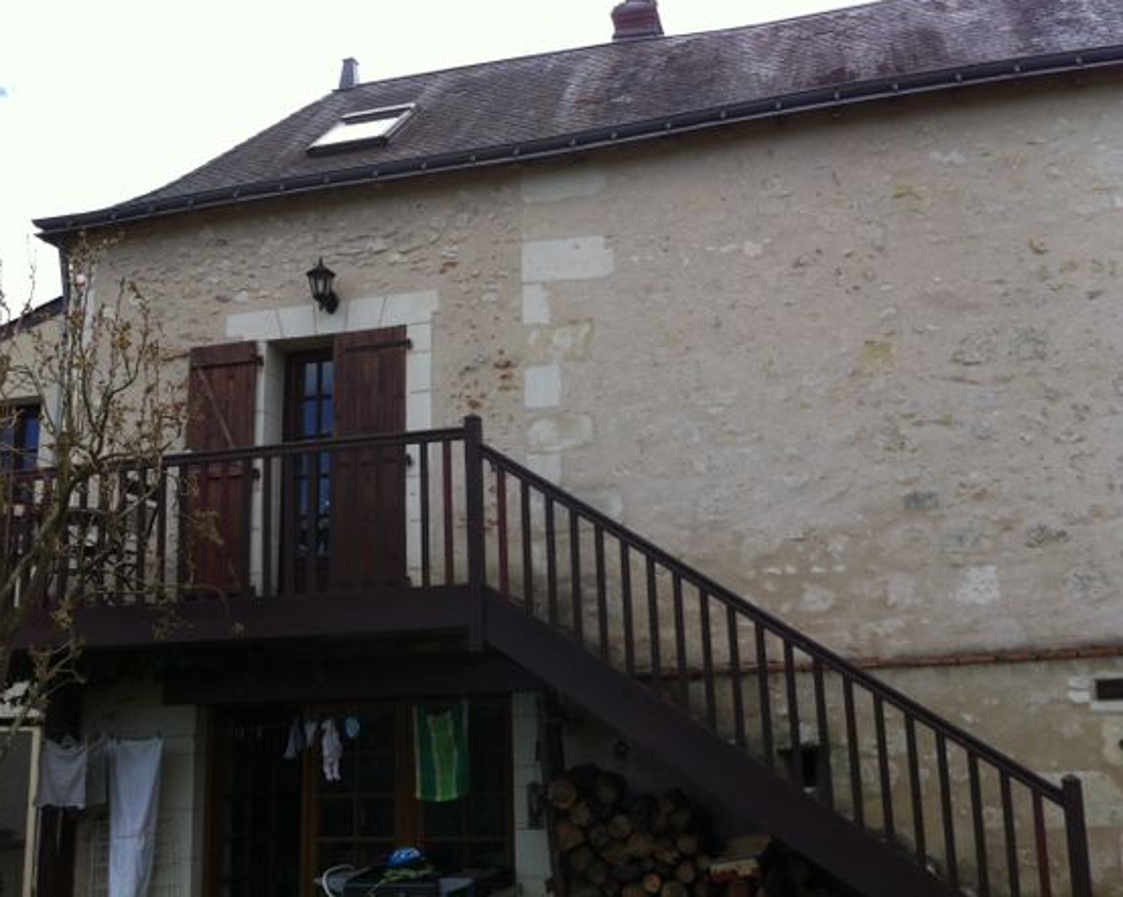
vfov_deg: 40.1
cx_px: 565
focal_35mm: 37
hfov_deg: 49.1
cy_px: 444
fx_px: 1229
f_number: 2.8
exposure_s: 1/794
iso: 80
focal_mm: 3.85
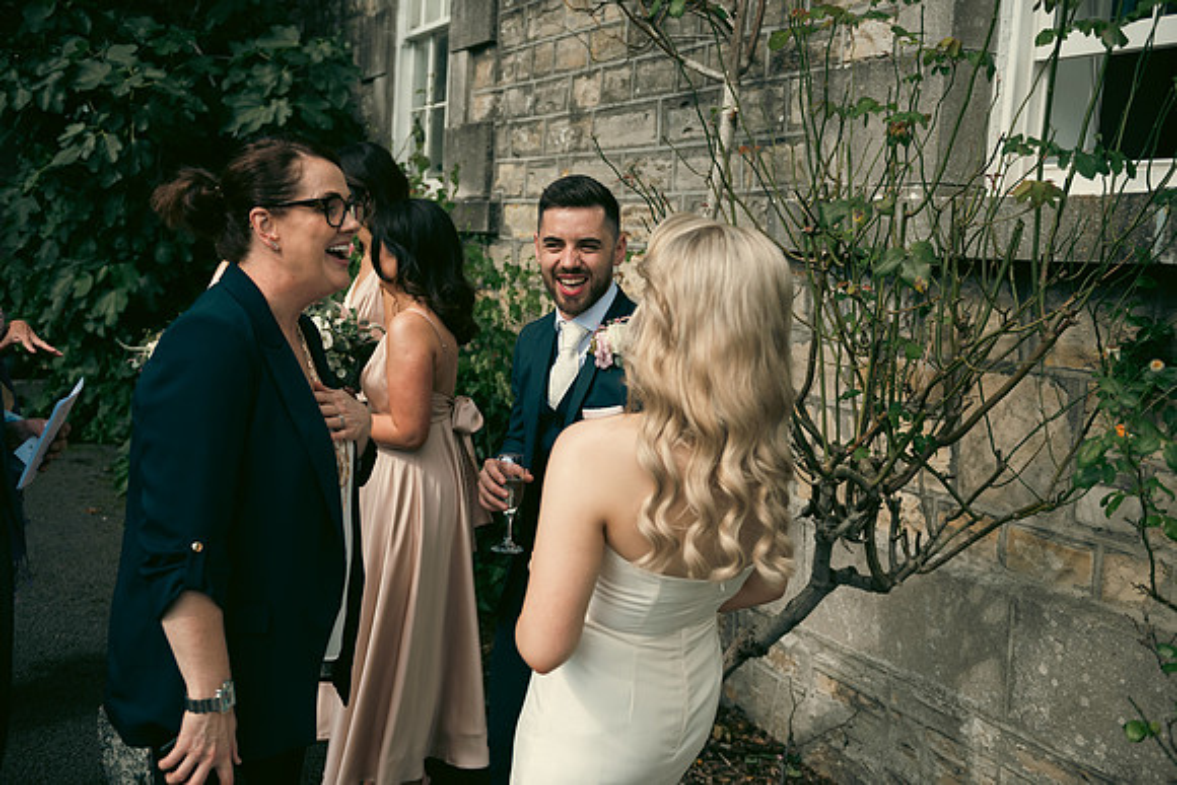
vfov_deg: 37.9
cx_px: 588
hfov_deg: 54.4
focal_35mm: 35
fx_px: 1145
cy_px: 392
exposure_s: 1/2000
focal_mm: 35
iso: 125
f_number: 3.5
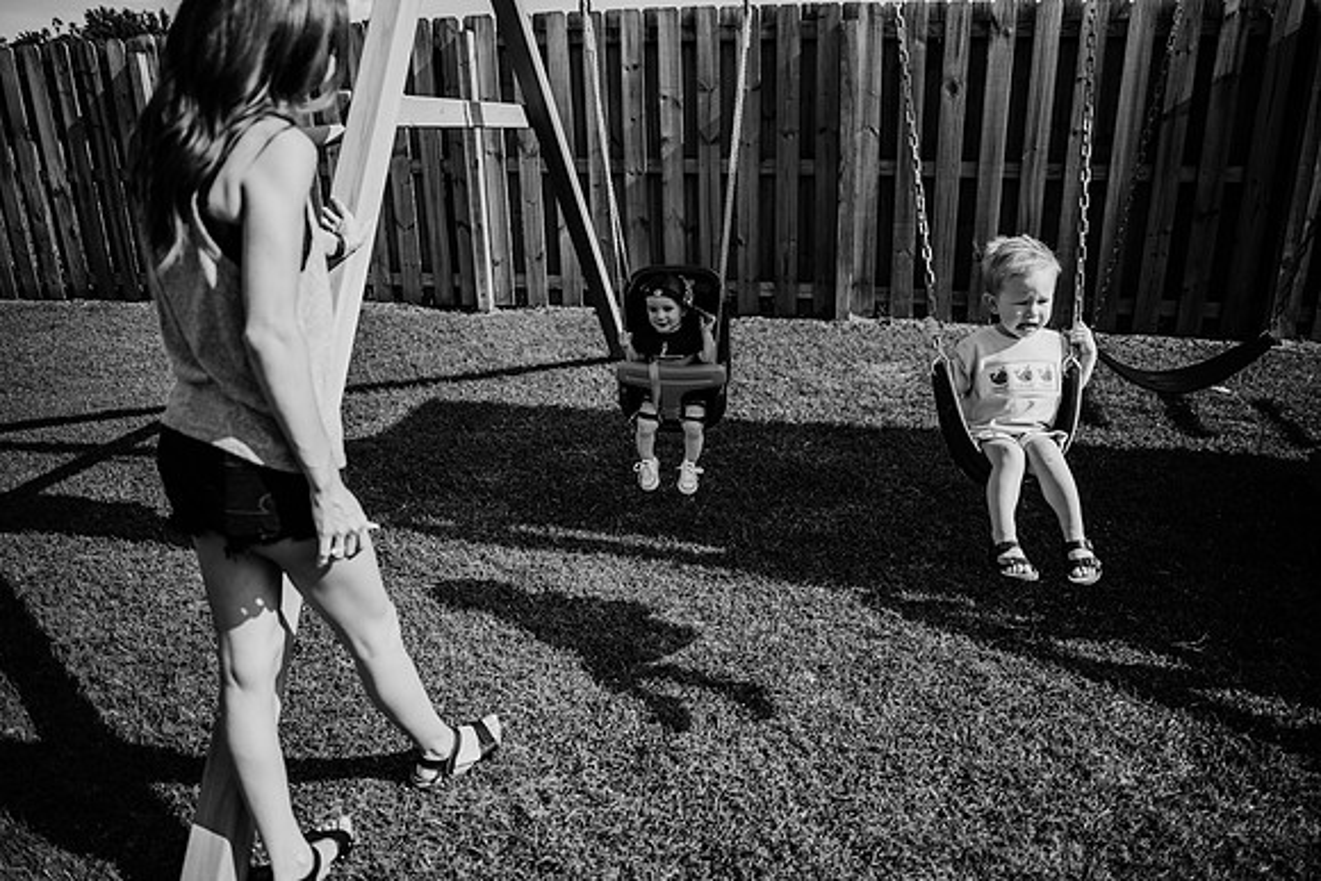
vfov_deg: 53.2
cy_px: 440
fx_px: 881
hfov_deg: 73.7
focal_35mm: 24
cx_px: 660
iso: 100
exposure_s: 1/2500
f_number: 2.2
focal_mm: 24
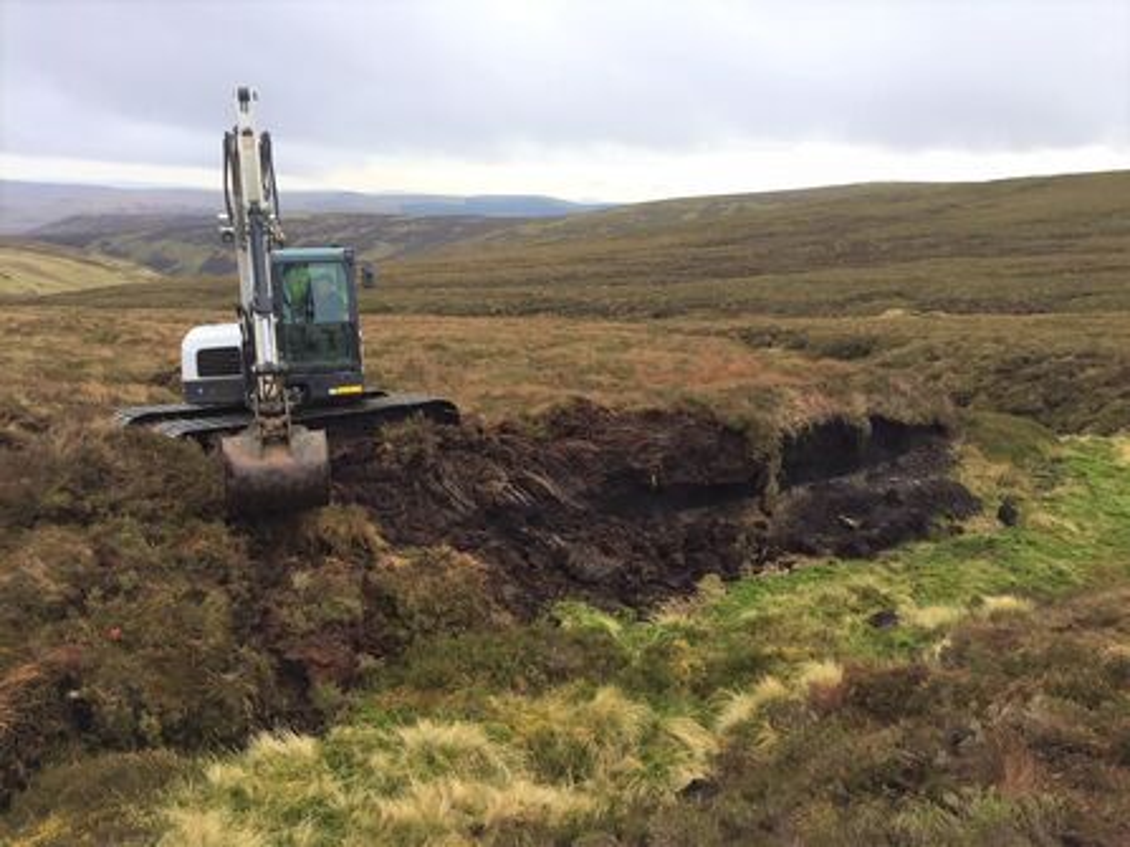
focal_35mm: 29
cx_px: 565
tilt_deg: -14.8
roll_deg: -2.8
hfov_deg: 61.7
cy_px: 424
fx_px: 946
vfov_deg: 48.2
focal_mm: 4.15
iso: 32
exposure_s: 1/33
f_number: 2.2
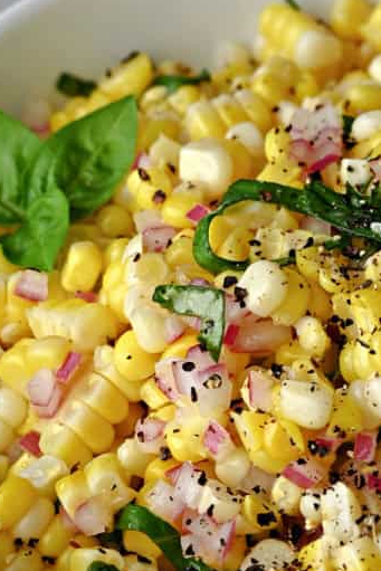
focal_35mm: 176
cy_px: 285
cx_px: 388
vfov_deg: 11.7
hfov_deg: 7.8
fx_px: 2792
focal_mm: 50
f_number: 5.6
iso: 200
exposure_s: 1/250
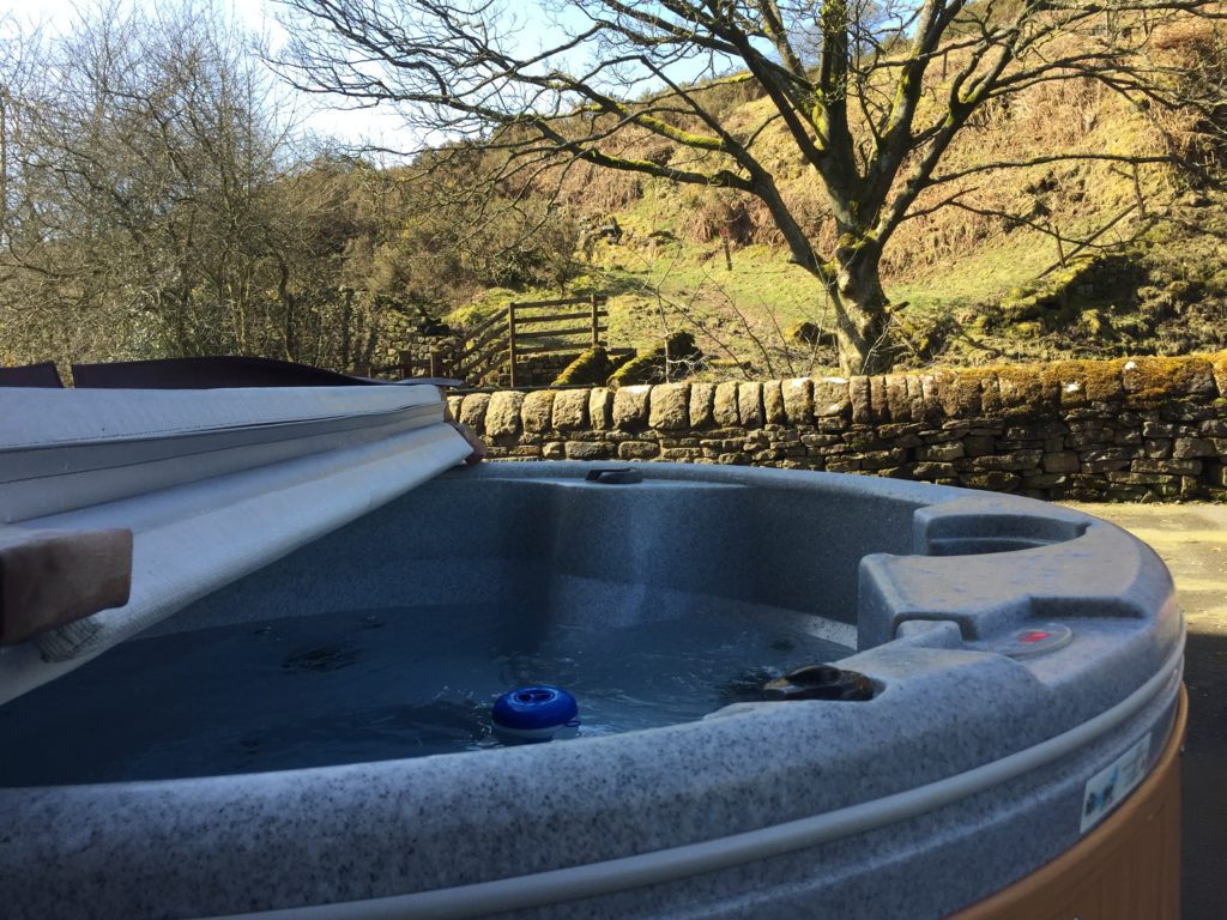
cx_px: 614
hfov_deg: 61.7
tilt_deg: -4.3
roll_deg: +1.8
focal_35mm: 29
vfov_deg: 48.2
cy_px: 460
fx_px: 1028
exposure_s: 1/412
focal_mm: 4.15
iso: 32
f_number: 2.2
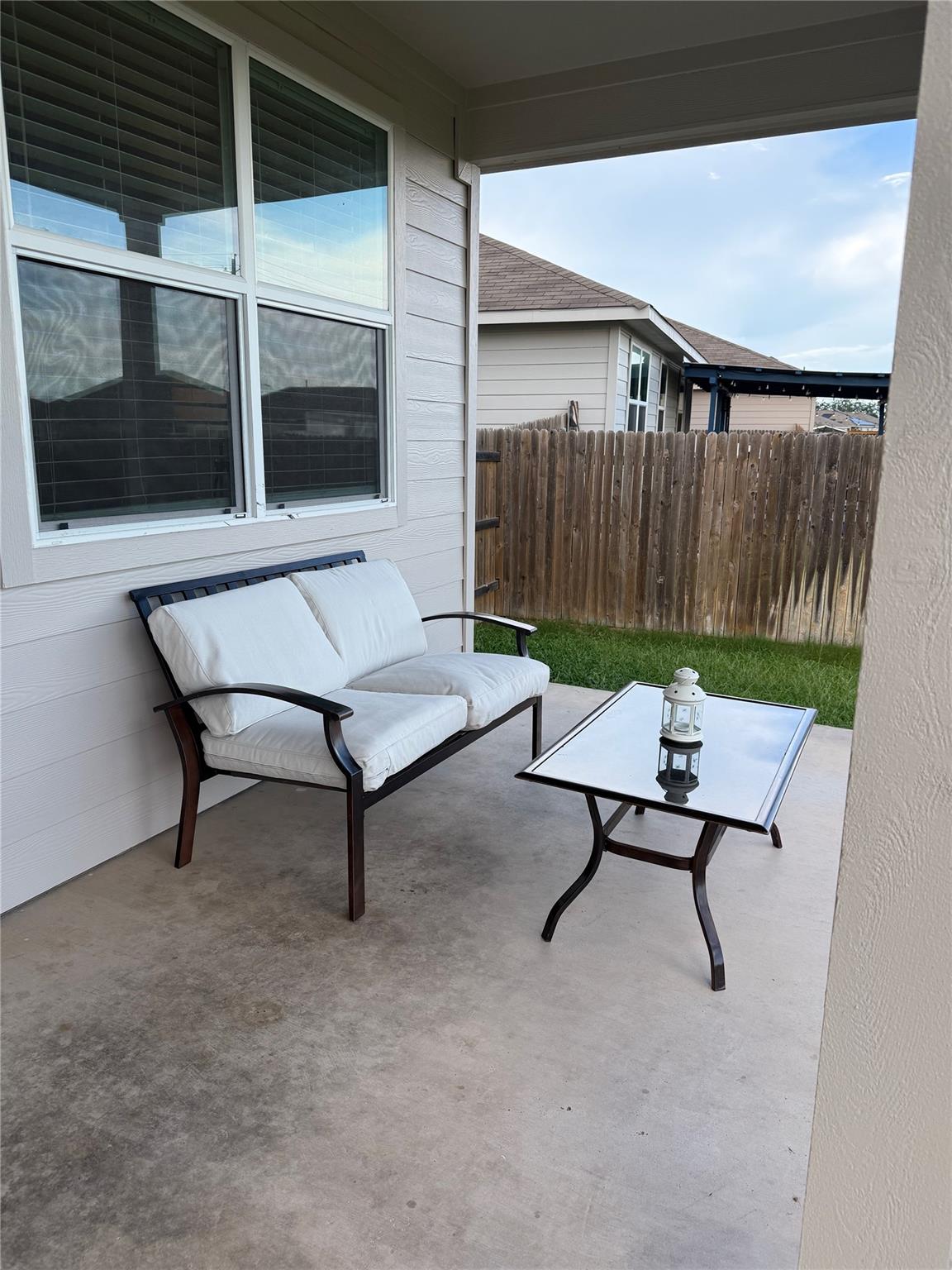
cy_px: 635
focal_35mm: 24
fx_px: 880
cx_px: 476
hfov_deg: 56.8
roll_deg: -1.1
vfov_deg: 71.6
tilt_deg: -13.3
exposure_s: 1/898
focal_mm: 6.76
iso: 100
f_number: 1.78
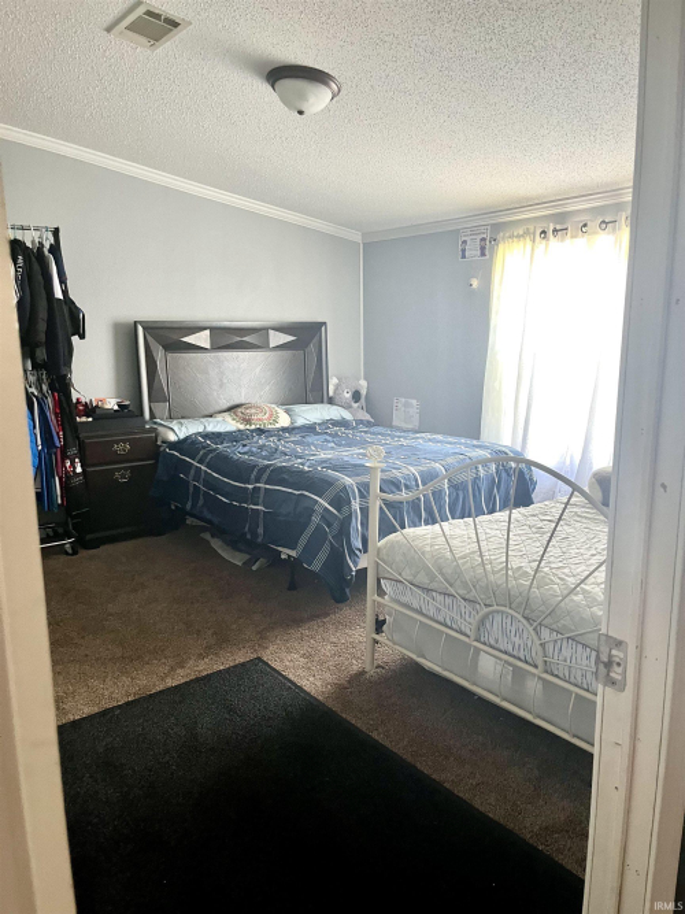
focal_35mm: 26
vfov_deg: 67.3
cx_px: 342
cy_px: 457
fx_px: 686
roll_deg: +0.1
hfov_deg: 53.0
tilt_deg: -12.0
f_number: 1.6
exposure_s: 1/60
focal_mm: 5.1
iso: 320
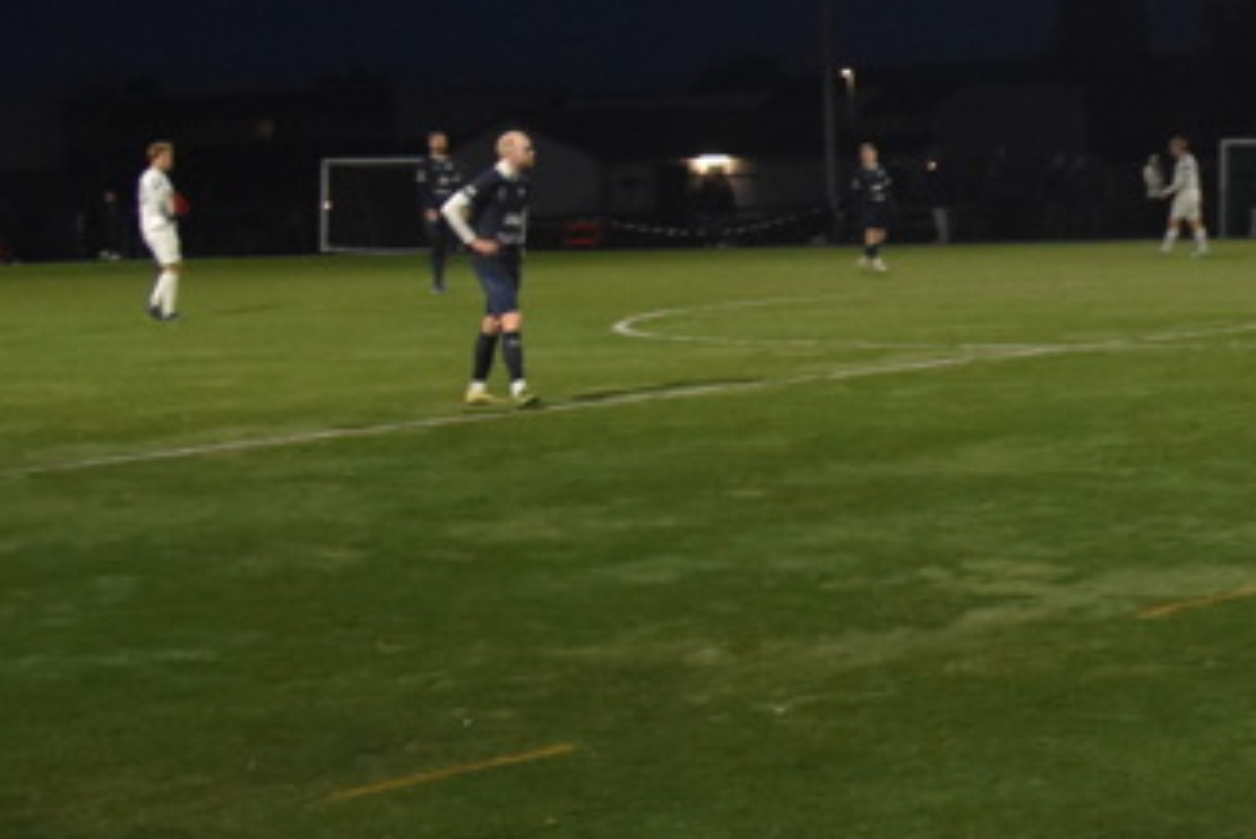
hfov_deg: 17.1
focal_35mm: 114
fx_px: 3979
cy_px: 474
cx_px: 1505
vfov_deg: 12.0
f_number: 3.5
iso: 2000
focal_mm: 20
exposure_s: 1/60
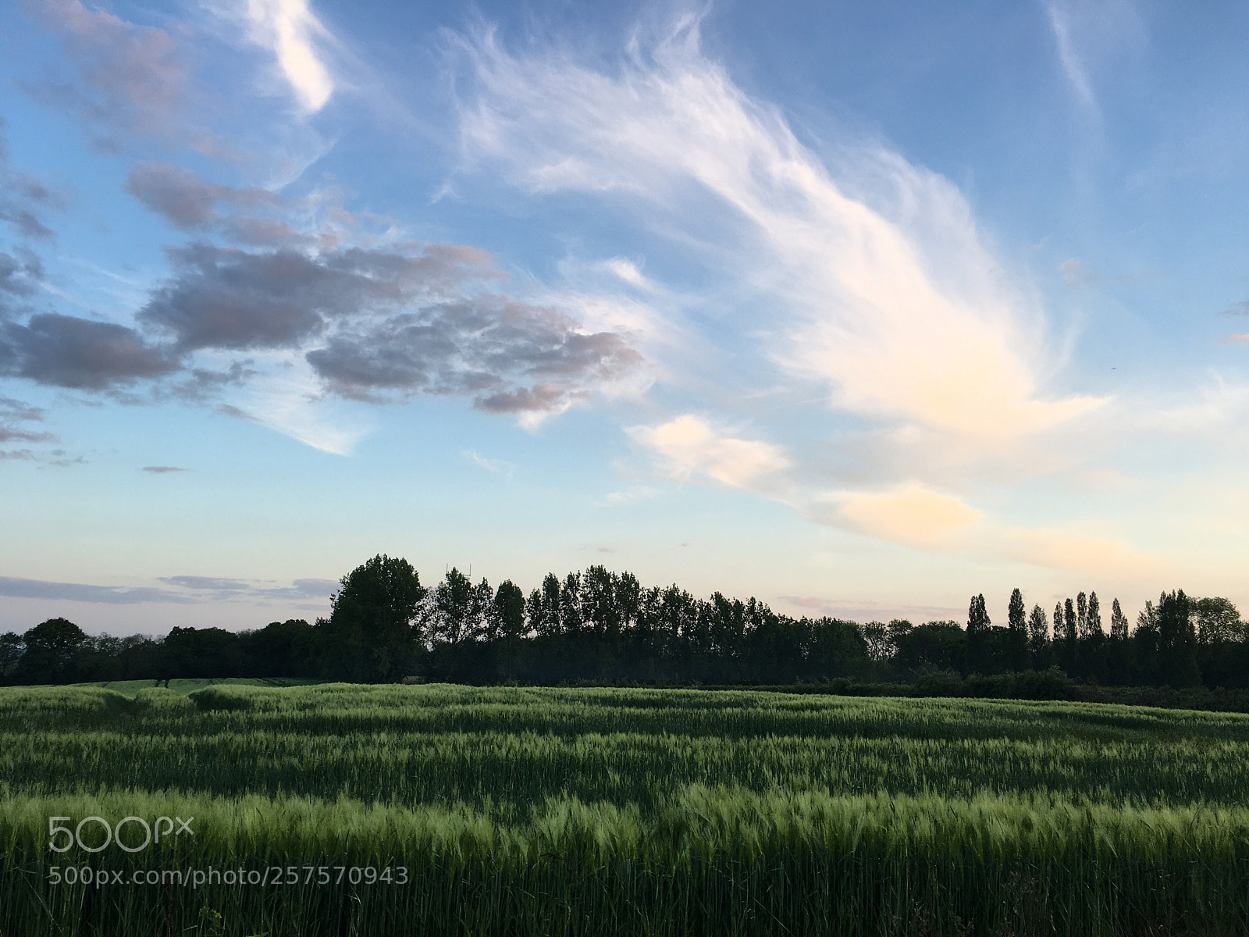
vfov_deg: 48.2
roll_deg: -0.7
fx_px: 1046
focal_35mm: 29
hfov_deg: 61.7
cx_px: 624
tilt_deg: +11.2
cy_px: 468
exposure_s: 1/100
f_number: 2.2
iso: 25
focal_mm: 4.15
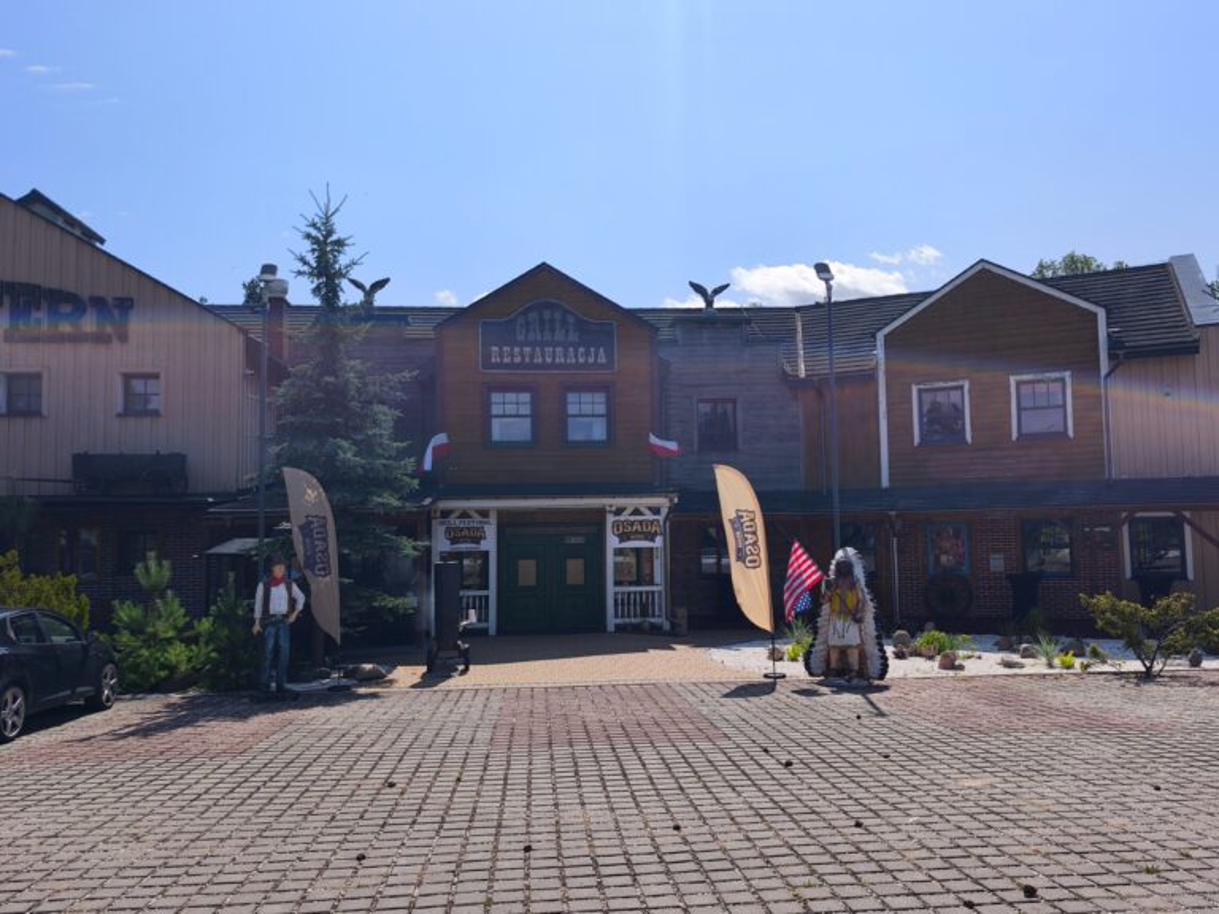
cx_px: 610
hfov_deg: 63.4
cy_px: 457
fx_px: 986
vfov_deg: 49.7
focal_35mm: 28
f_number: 1.6
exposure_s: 1/4439
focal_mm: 6.57
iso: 50
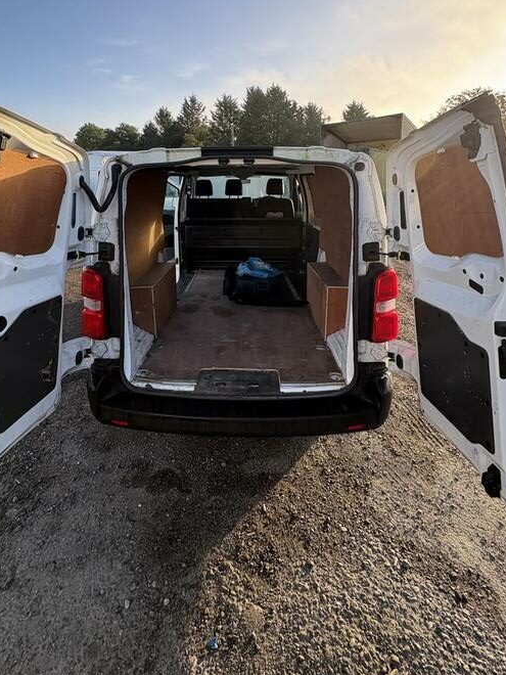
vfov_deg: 82.3
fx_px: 370
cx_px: 234
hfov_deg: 68.6
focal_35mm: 19
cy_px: 235
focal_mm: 2.22
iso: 50
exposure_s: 1/288
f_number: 2.2
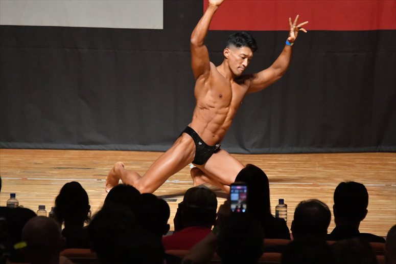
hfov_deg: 6.9
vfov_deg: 4.6
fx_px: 3298
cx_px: 198
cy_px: 132
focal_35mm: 300
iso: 12800
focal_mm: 200
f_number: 5.6
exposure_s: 1/400
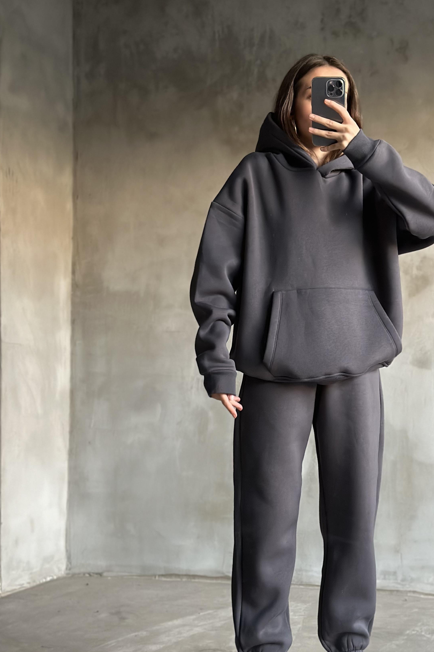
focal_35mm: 62
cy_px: 362
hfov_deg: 21.8
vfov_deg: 32.4
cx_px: 289
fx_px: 1121
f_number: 1.78
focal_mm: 6.86
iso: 400
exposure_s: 1/45
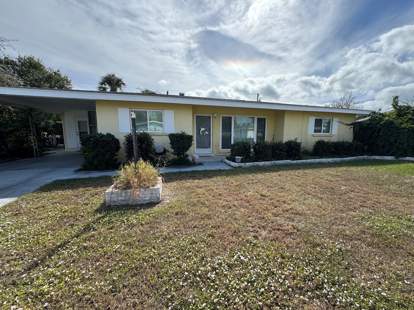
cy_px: 157
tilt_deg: -7.7
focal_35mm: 15
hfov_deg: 98.0
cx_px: 220
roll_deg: +0.0
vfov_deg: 81.7
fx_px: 179
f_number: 2.2
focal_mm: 2.22
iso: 50
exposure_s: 1/1277
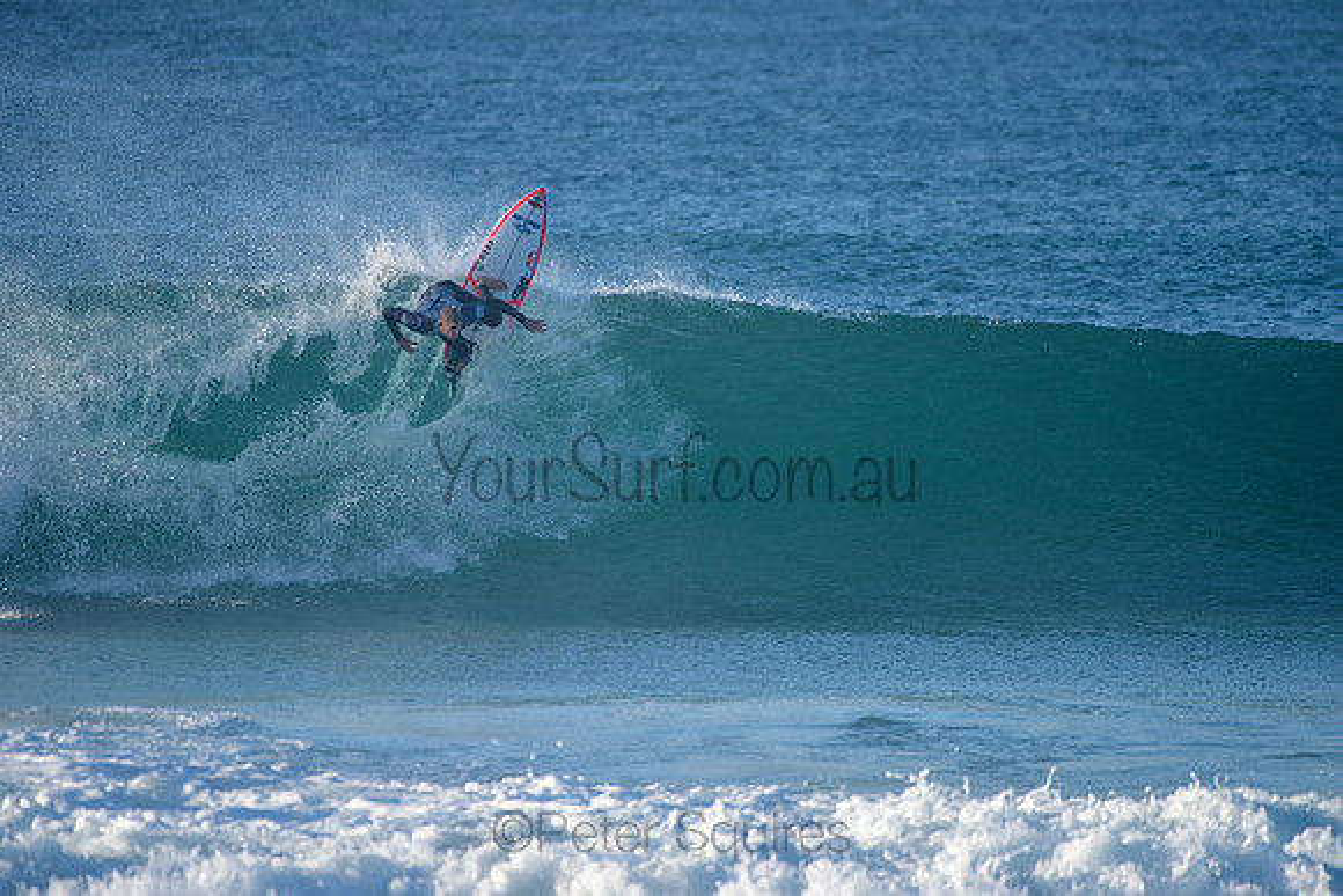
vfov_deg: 2.5
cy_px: 427
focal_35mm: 540
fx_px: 20137
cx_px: 673
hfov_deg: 3.8
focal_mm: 500
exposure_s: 1/2000
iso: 560
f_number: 5.6
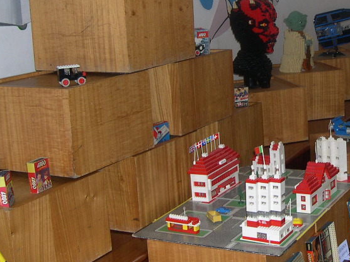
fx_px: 708
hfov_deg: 27.1
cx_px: 296
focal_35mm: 70
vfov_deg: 20.9
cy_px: 84
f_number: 2.8
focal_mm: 8
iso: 122
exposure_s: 1/60
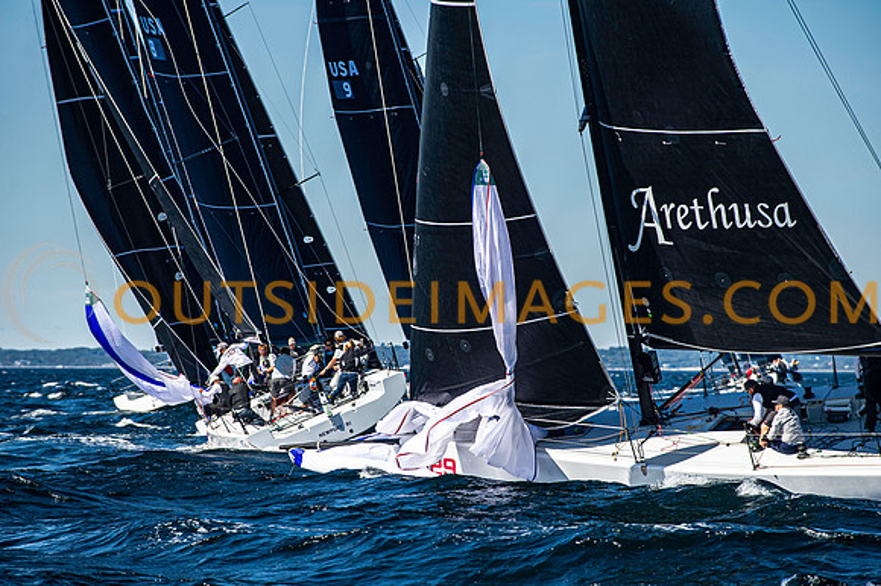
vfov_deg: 6.5
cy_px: 293
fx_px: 5183
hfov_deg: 9.7
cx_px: 440
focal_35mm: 212
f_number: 5
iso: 250
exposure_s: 1/1600
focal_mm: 200
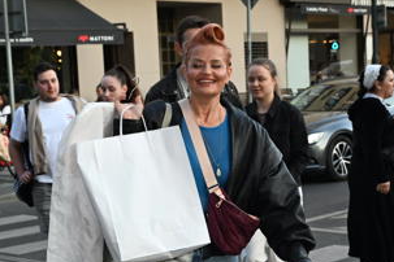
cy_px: 233
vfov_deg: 14.9
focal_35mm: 91
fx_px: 996
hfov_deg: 22.3
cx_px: 260
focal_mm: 40
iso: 800
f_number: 5
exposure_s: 1/250
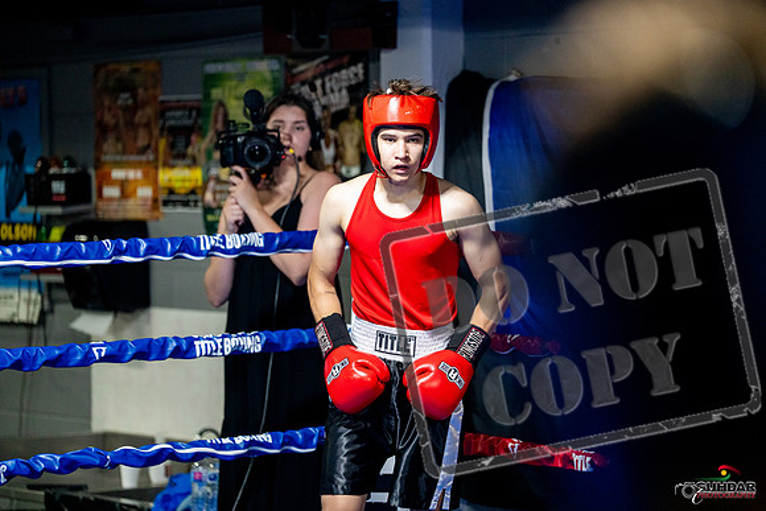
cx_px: 383
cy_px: 256
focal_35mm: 125
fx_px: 2660
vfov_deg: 11.0
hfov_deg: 16.4
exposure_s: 1/1000
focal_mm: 125
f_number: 2
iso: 4000
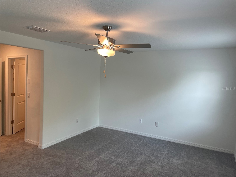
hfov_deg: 67.3
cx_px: 118
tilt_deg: -4.3
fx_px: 177
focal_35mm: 26
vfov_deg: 53.1
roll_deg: -1.5
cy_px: 88
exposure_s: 1/120
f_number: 1.6
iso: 64
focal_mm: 4.2
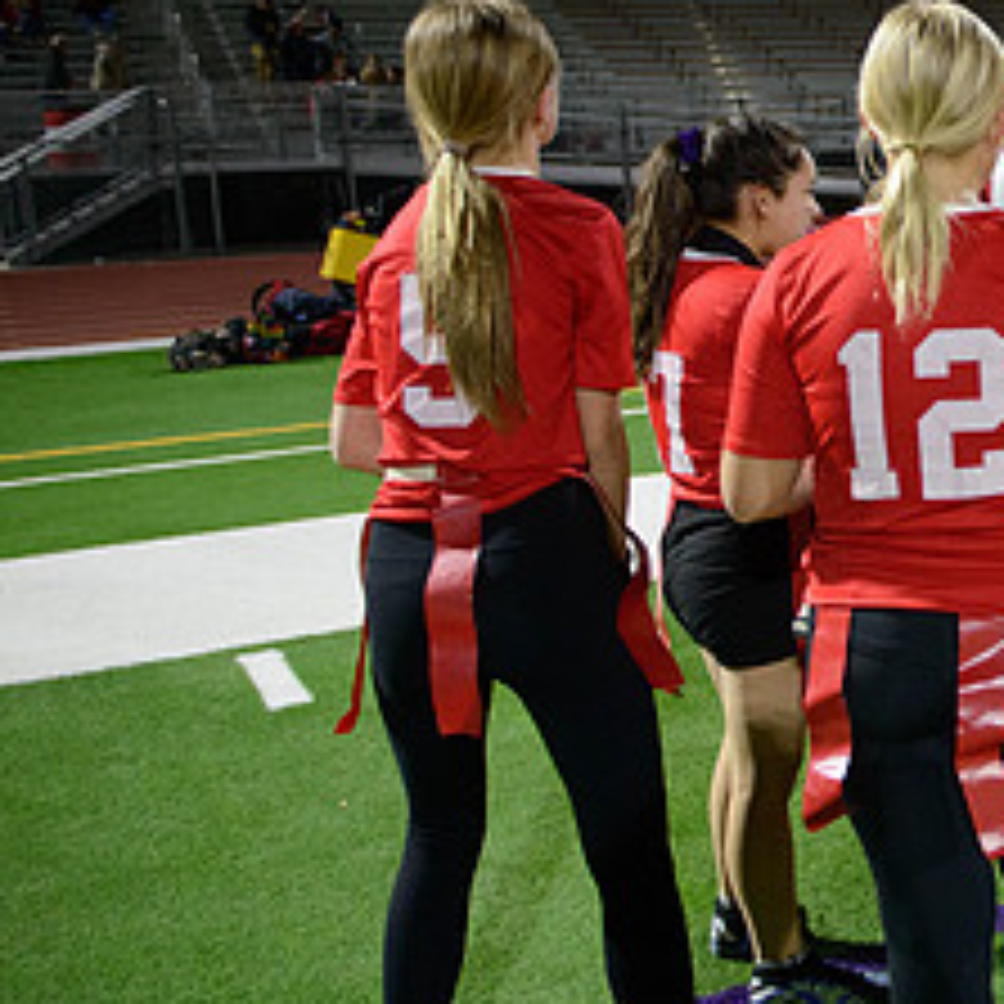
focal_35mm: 53
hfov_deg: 27.2
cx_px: 1292
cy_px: 421
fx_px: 1739
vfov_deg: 32.1
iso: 3200
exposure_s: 1/320
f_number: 2.8
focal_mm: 24
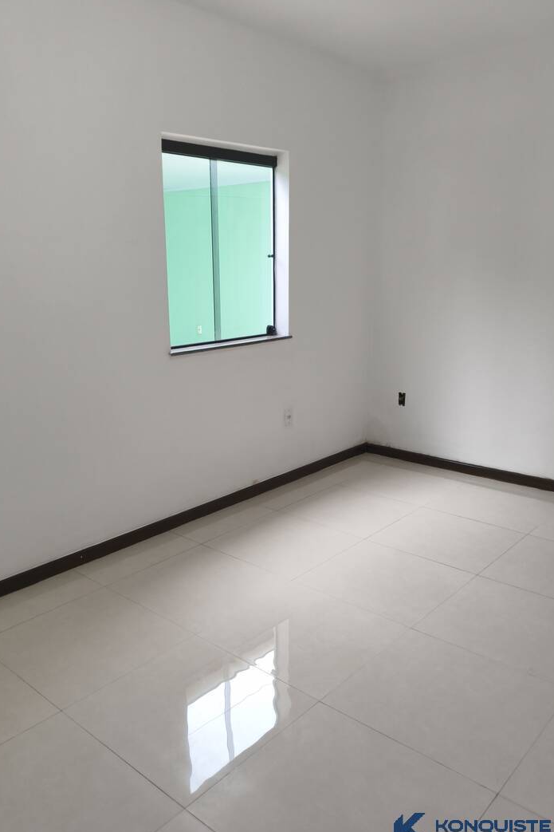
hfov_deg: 46.3
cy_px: 424
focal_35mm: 28
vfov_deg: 65.5
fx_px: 646
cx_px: 238
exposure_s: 1/120
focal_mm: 4.94
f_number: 1.5
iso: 400
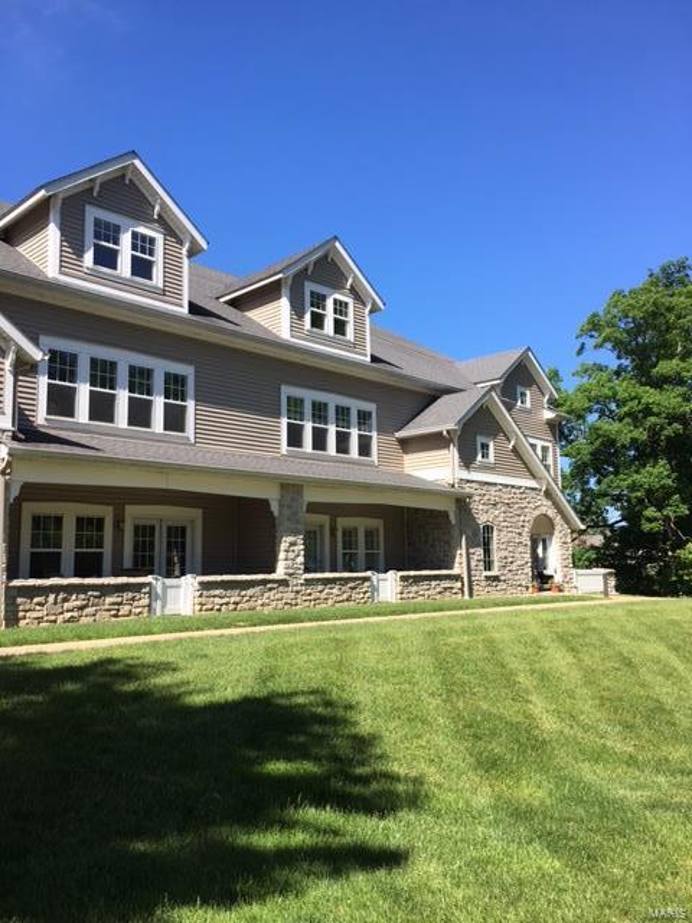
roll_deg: +1.1
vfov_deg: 61.7
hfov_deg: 48.2
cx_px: 346
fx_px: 773
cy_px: 462
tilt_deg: +6.1
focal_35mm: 29
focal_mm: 4.15
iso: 25
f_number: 2.2
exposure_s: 1/938
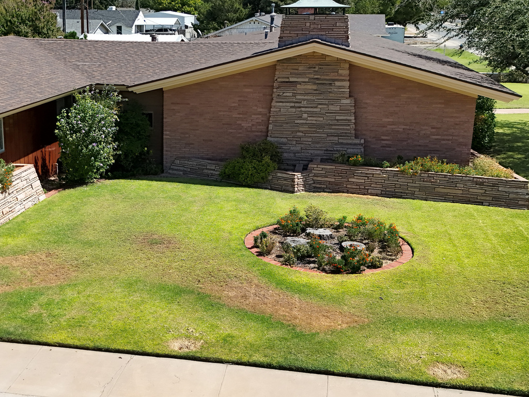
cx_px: 165
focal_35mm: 48
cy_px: 202
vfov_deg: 30.3
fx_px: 734
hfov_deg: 39.1
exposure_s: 1/2500
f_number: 1.7
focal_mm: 6.72
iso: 100
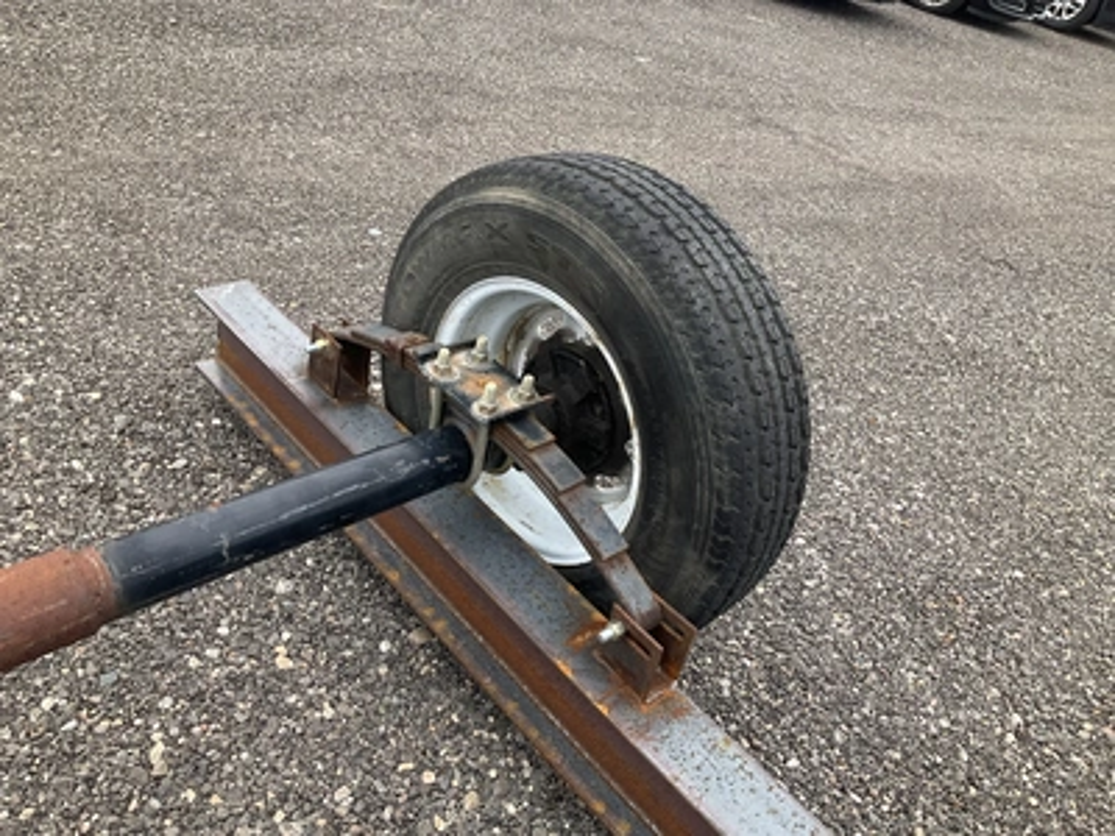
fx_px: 934
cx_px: 558
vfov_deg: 48.2
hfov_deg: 61.7
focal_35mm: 29
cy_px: 418
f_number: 1.8
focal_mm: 3
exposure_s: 1/556
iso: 25
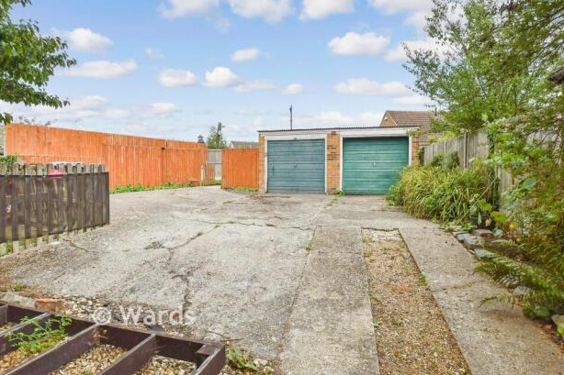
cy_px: 178
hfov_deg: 96.7
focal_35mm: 16
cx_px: 288
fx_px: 251
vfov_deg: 73.7
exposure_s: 1/800
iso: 400
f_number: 8
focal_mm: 10
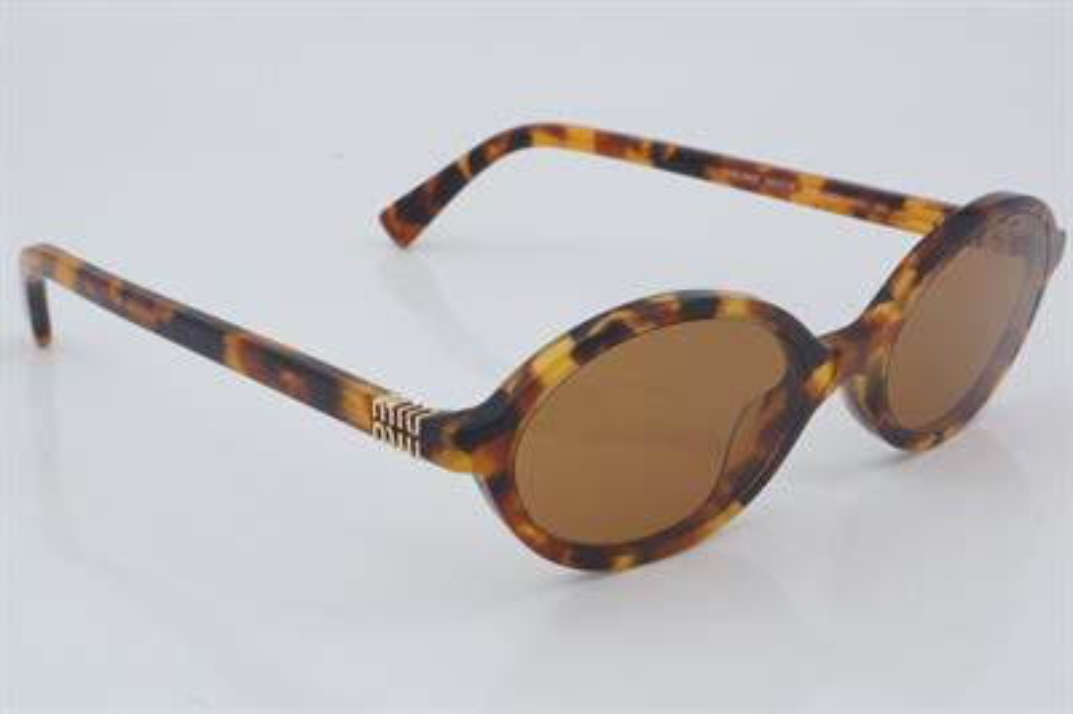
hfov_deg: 27.0
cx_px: 536
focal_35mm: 75
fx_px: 2234
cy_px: 357
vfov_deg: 18.2
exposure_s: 1/3
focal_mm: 50
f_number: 32
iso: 100
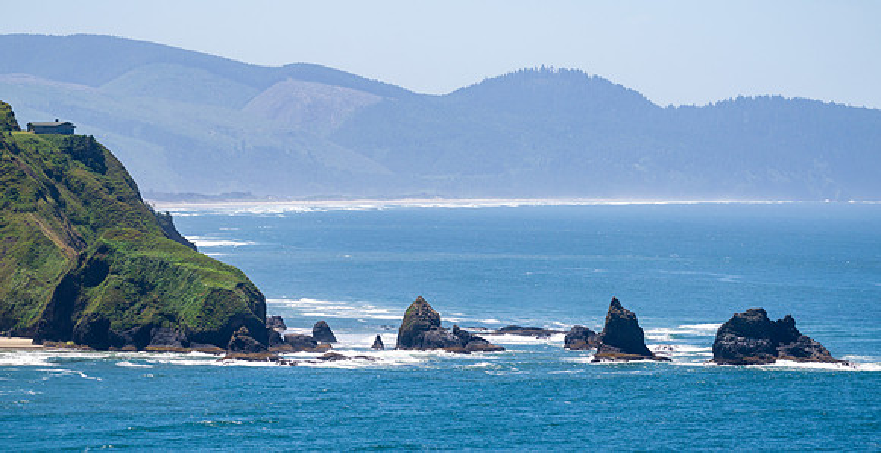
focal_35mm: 214
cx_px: 440
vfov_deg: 5.3
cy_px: 272
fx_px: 4894
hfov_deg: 10.3
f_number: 5.6
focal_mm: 200
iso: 220
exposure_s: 1/2000
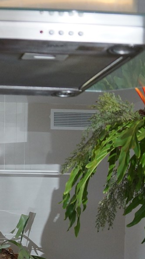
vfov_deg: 25.2
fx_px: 554
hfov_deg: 13.8
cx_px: -90
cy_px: 243
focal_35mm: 81
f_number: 4
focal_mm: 18
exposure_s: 1/160
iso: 500
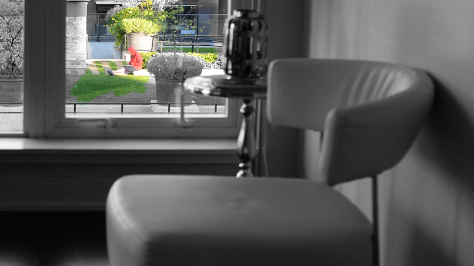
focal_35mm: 104
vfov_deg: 11.6
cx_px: 28
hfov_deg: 20.1
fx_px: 1307
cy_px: 109
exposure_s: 1/125
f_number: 5.6
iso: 400
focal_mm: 50
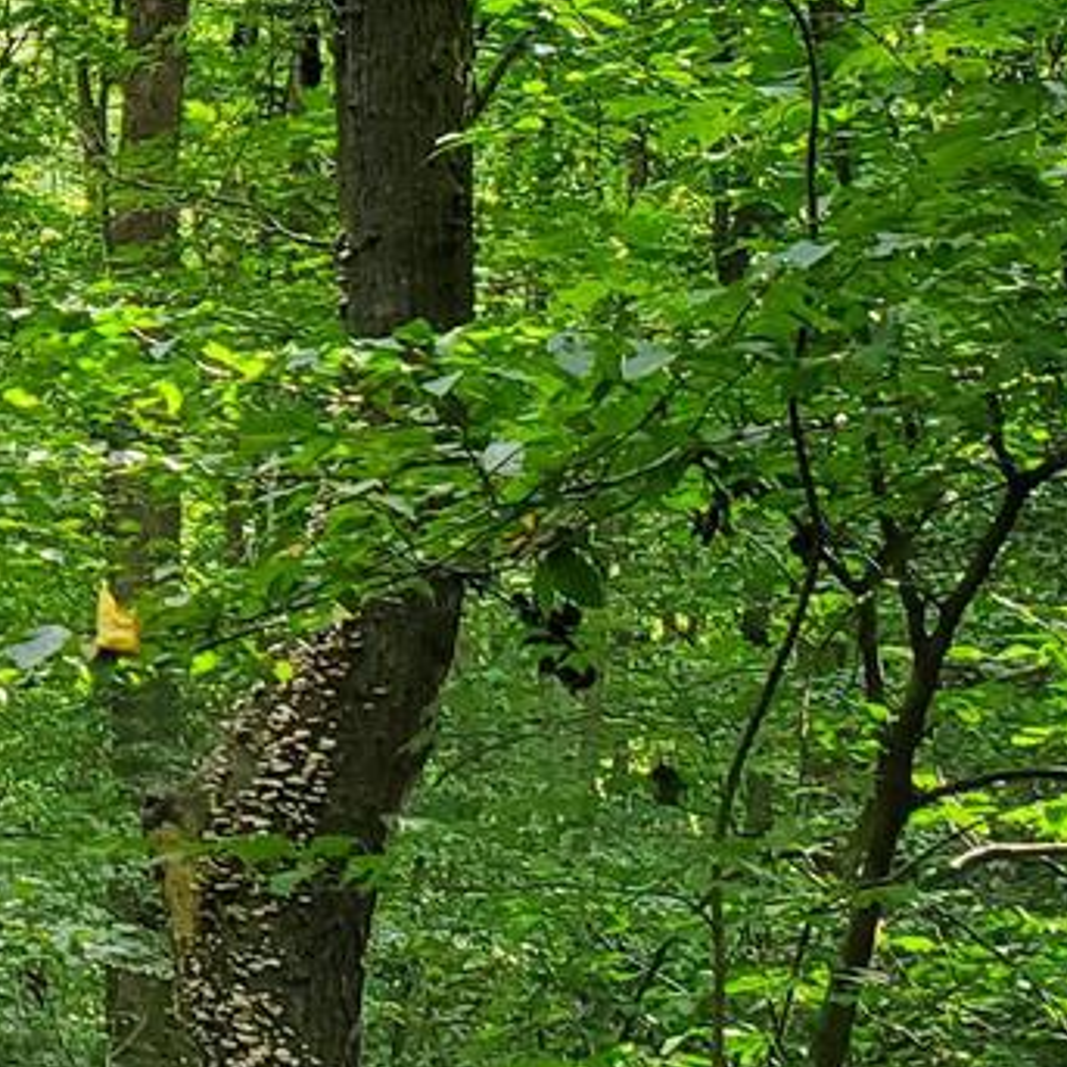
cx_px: -457
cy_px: 233
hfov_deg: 15.7
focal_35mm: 103
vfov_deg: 16.8
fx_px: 3592
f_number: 2.4
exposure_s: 1/120
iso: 80
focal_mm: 4.3
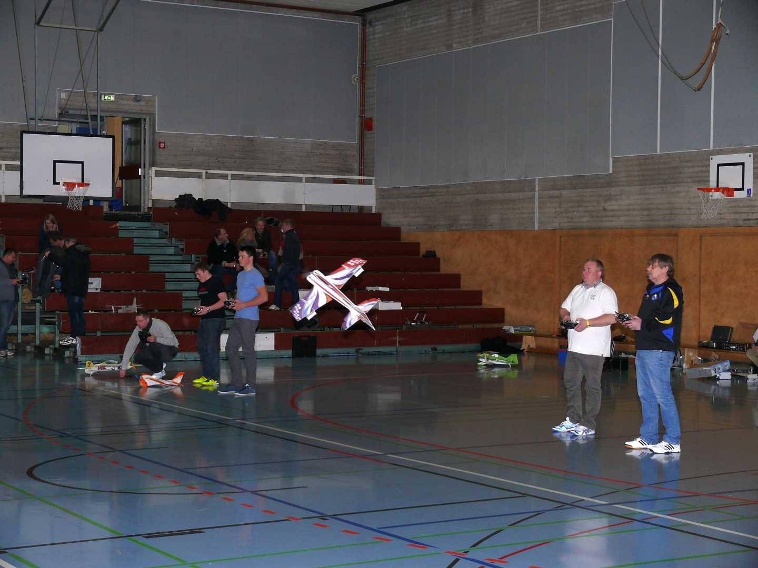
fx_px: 1445
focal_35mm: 66
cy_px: 284
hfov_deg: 29.4
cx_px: 379
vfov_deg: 22.3
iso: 100
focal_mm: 14
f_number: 3.2
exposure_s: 1/250
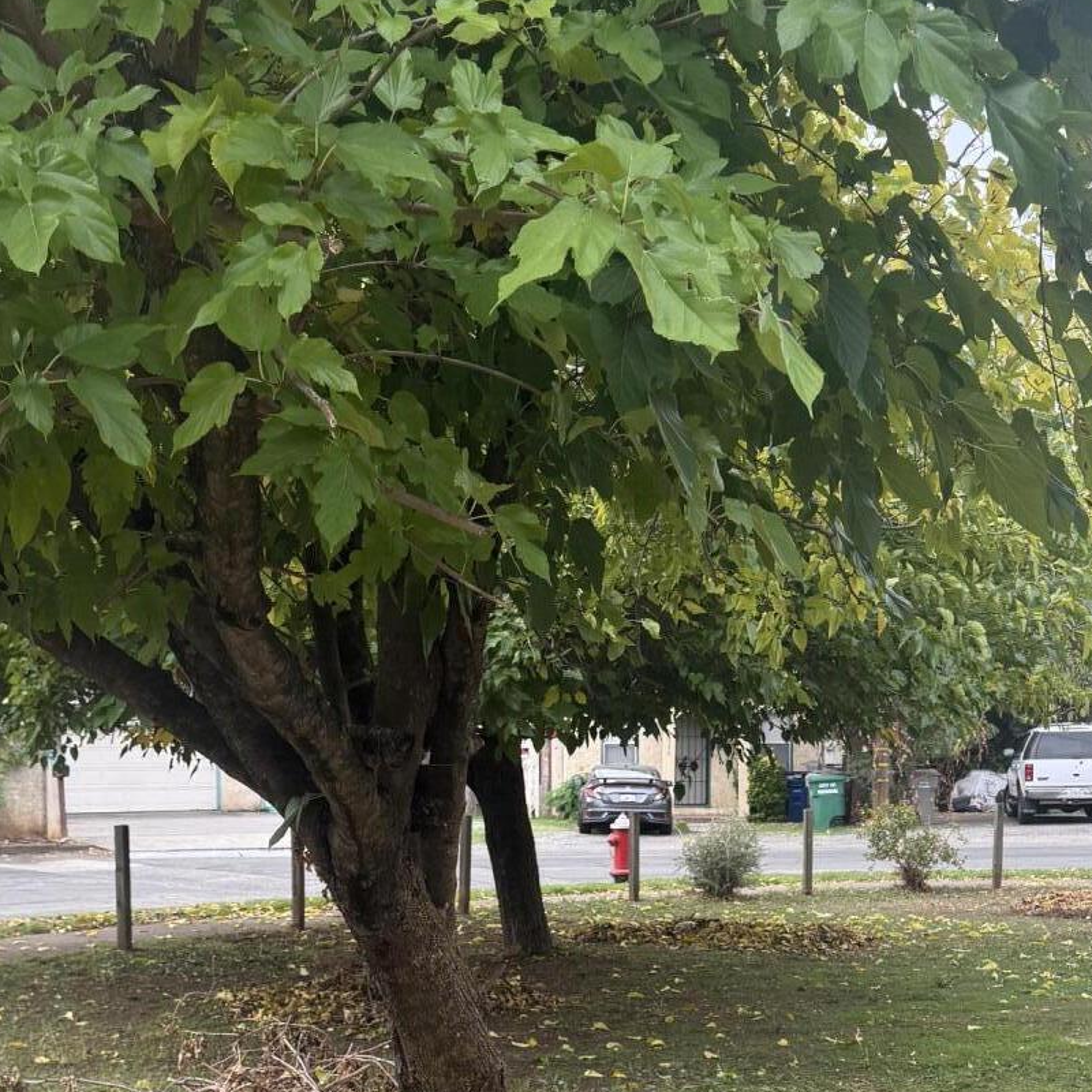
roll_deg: +0.1
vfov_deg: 31.0
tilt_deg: -6.6
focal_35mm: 53
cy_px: 935
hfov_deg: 32.2
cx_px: 542
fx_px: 1892
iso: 100
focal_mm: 6.76
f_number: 1.78
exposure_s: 1/467
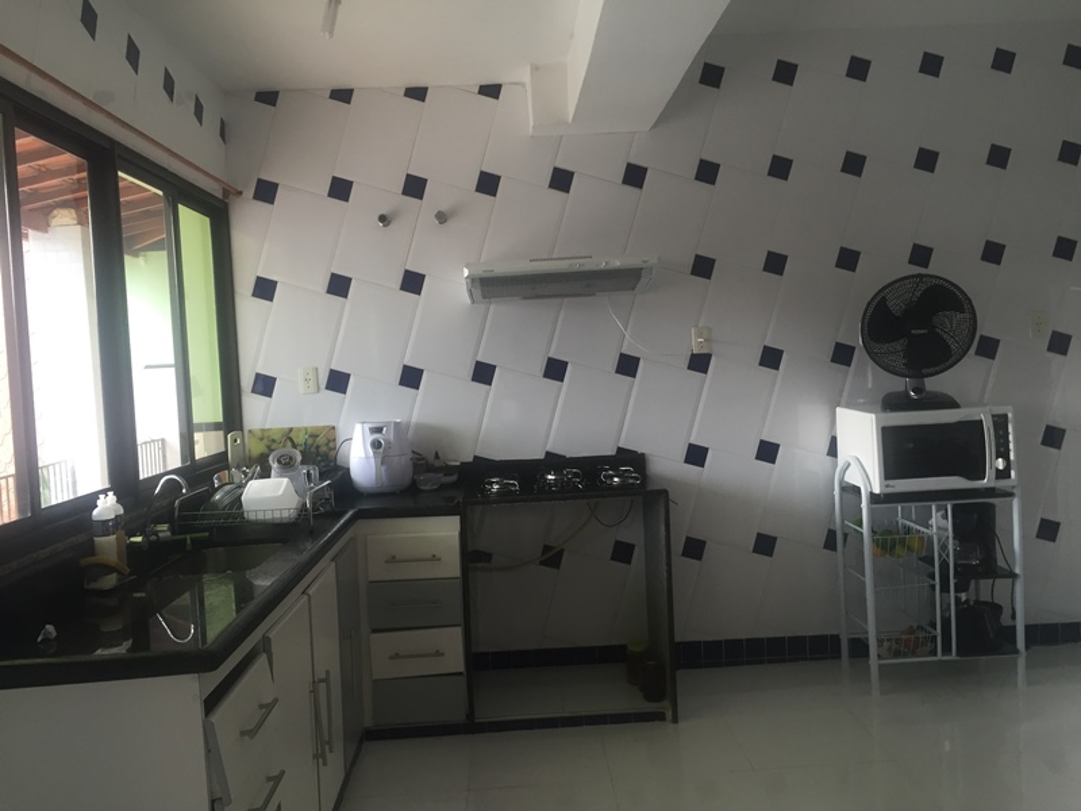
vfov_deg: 48.2
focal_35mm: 29
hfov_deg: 61.7
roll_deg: +1.3
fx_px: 906
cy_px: 406
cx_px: 540
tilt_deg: -3.2
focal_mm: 4.15
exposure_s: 1/30
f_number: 2.2
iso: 32
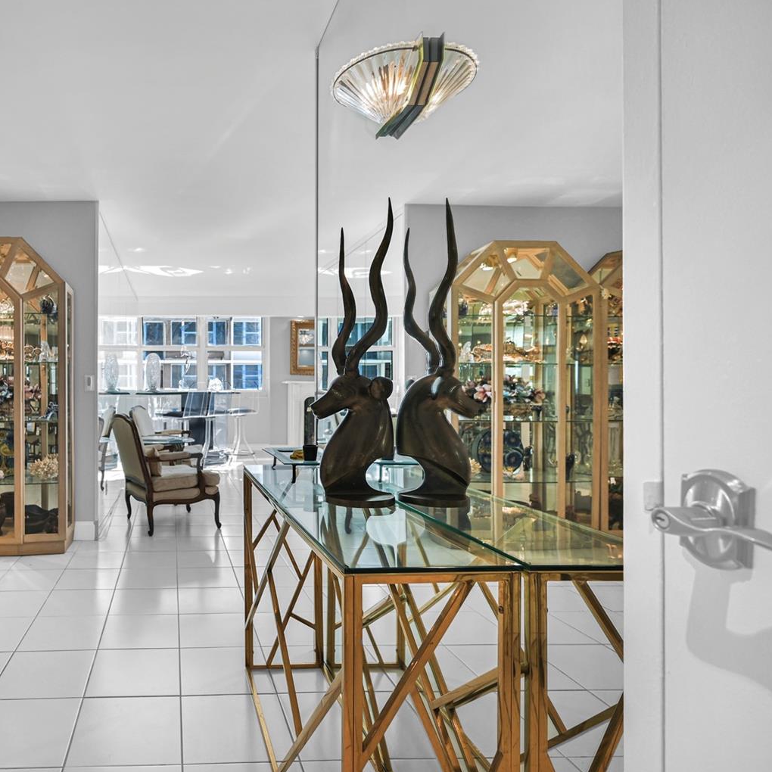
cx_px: 181
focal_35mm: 20
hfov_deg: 69.2
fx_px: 505
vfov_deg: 74.8
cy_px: 384
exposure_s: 1/80
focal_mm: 15
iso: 100
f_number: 4.5
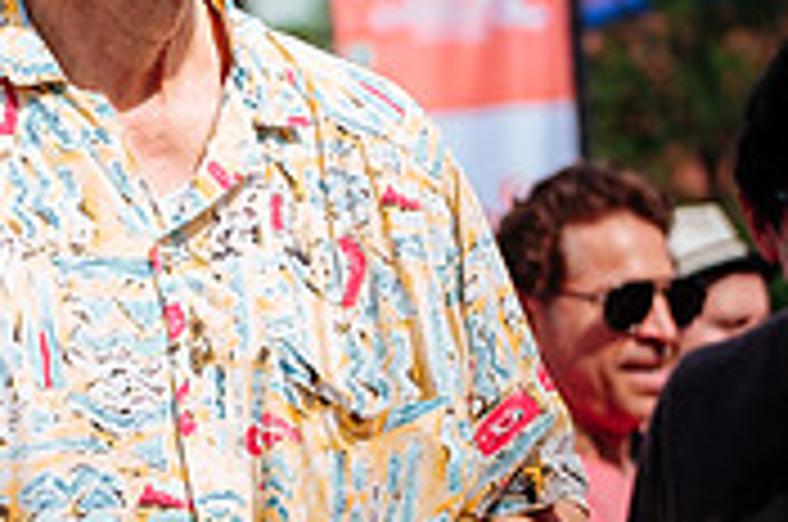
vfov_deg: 4.1
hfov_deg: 6.1
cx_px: -223
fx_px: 7385
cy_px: 319
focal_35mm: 338
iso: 200
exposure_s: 1/640
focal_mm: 63.4
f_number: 3.2
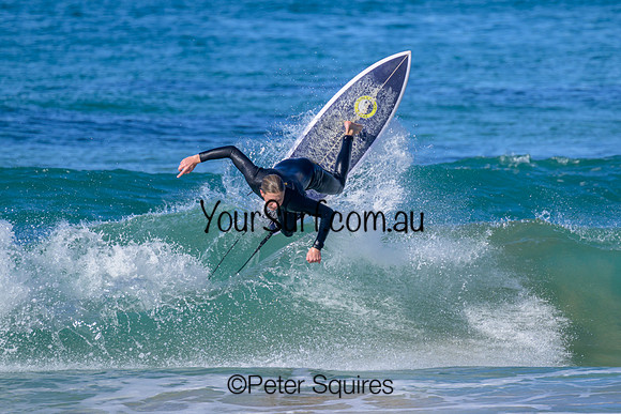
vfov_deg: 1.8
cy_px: 192
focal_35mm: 770
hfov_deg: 2.7
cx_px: 338
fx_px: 13288
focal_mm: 560
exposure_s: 1/1000
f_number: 8
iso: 250
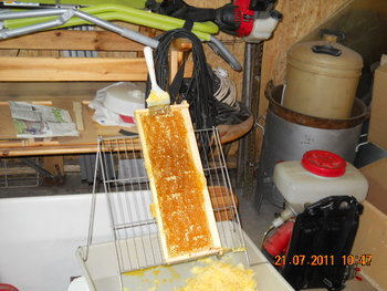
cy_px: 146
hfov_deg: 45.7
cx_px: 194
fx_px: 459
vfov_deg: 35.2
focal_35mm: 41
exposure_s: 1/30
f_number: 3.1
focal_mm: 6.72
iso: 200
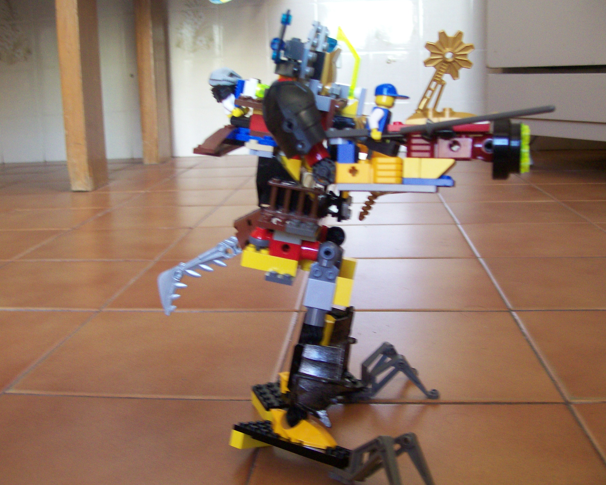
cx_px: 292
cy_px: 242
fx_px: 682
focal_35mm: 38
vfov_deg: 39.2
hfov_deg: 47.9
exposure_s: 1/28.5
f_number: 2.7
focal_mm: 6
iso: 160
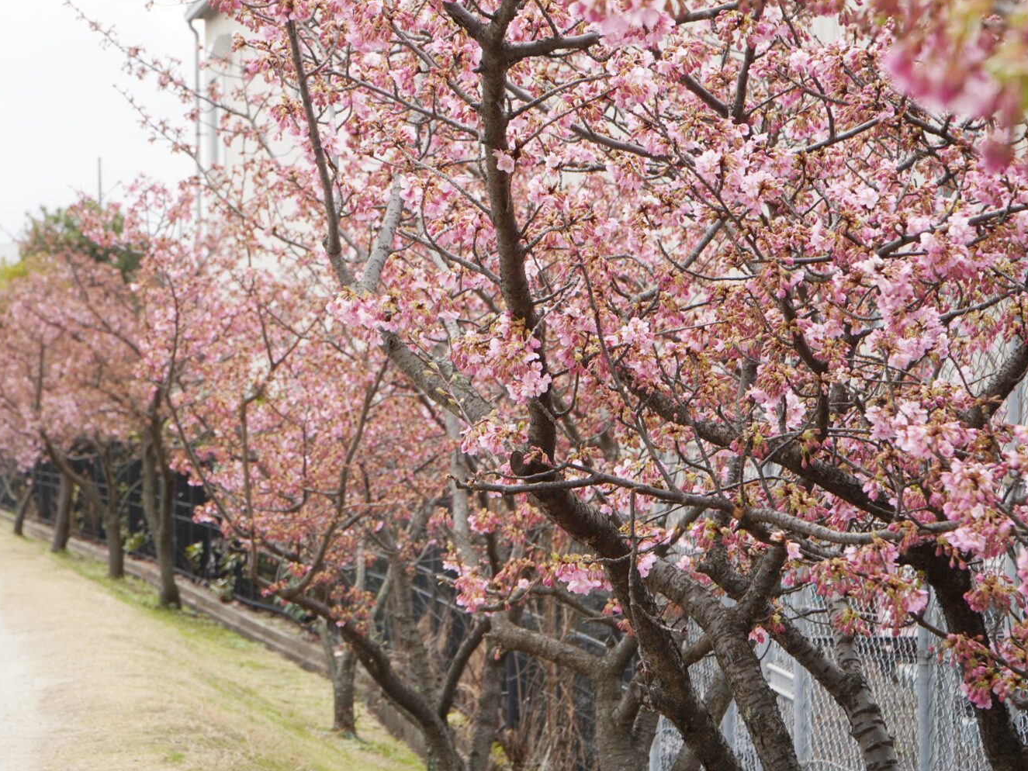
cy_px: 300
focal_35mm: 117
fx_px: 3475
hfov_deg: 16.8
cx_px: 352
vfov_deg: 12.7
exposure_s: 1/160
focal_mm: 56
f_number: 7.1
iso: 100
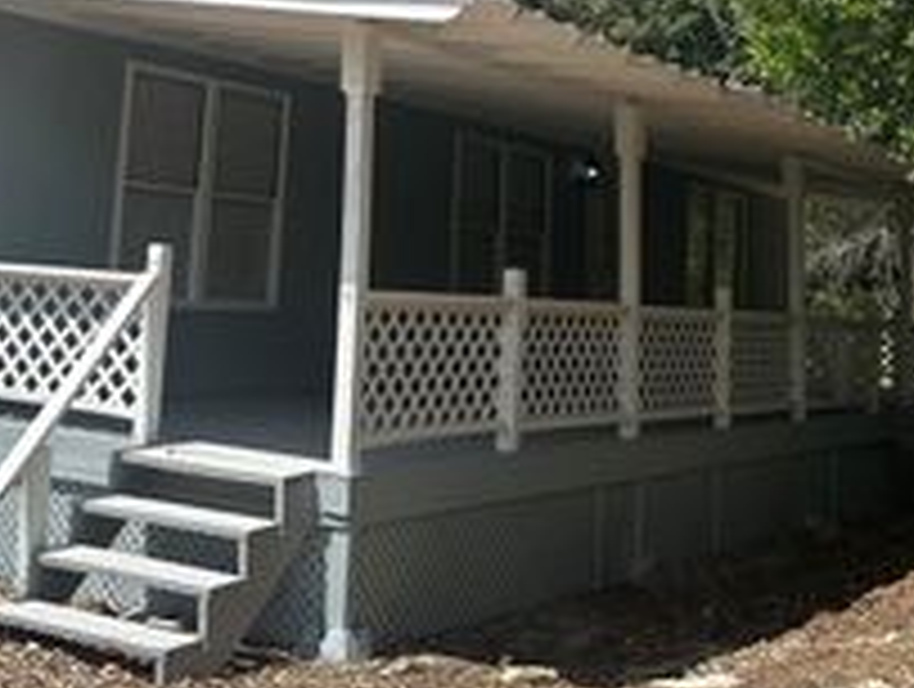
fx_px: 1561
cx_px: 239
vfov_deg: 24.0
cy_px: 34
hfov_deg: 32.1
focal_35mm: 59
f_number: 1.78
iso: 80
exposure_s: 1/4762
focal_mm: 6.86
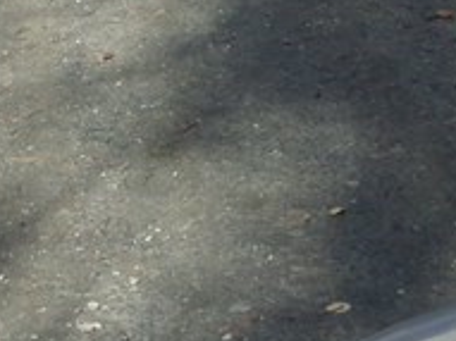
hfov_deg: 15.3
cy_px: -563
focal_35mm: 129
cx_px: 241
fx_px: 1698
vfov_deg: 9.7
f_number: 3.2
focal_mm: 4
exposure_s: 1/500
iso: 100
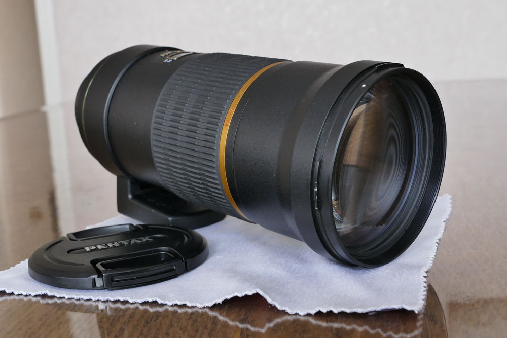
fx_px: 690
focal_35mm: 49
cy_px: 169
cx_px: 254
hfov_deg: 40.3
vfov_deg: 27.5
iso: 800
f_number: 6.3
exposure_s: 1/13
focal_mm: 17.83
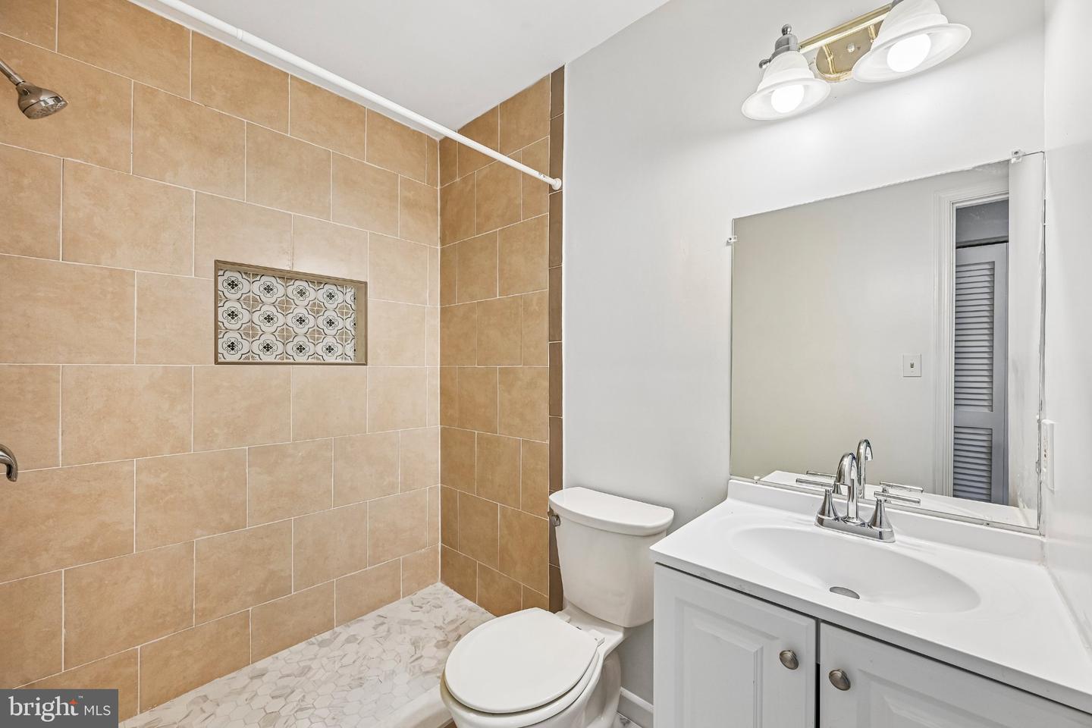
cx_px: 546
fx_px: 425
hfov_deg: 104.3
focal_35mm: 14
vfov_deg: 81.2
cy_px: 364
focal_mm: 14
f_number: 8
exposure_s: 1/20
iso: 100
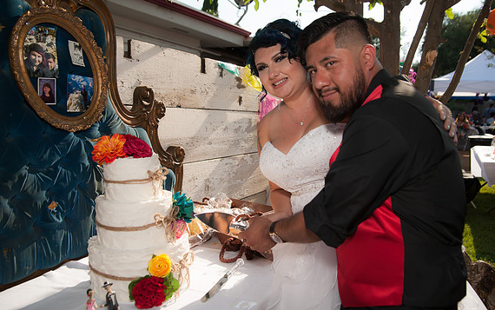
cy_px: 148
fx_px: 391
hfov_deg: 64.6
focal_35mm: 29
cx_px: 248
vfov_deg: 43.2
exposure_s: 1/1250
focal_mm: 28
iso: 200
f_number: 5
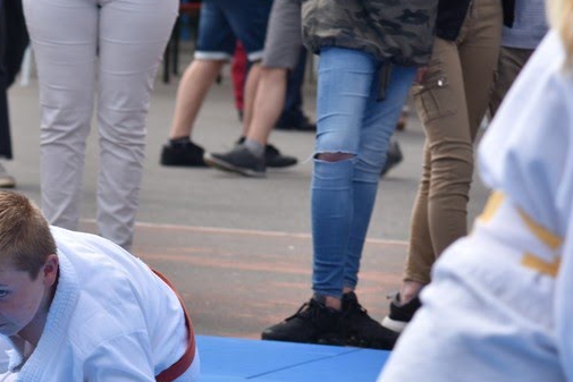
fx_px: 4744
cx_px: 112
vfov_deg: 4.6
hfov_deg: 6.9
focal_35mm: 298
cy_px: 251
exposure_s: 1/500
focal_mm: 98
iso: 100
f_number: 5.6
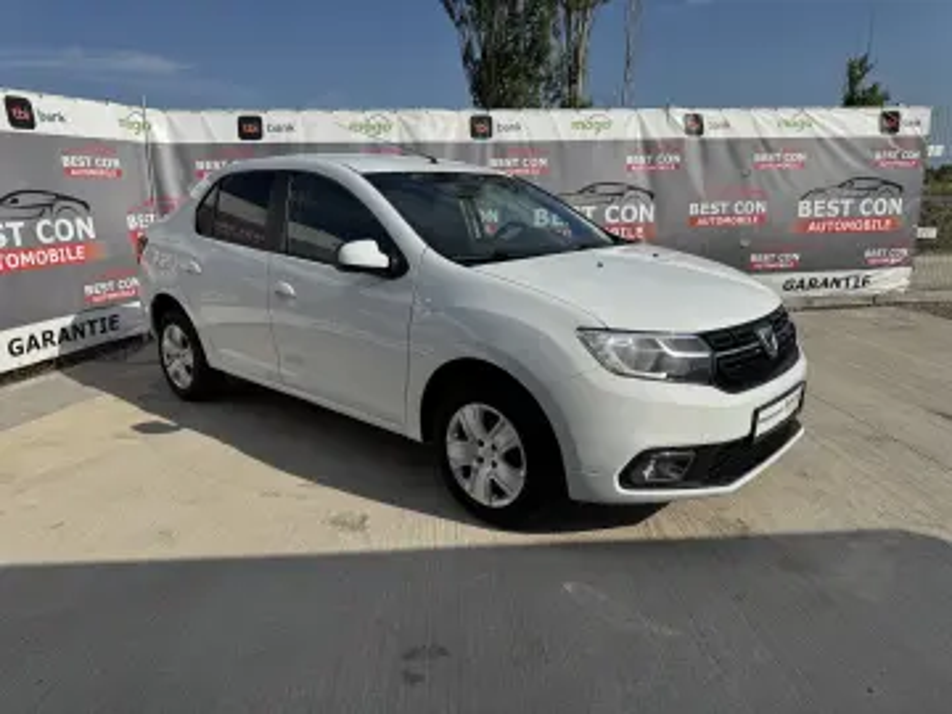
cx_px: 476
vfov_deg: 56.8
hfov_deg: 71.6
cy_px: 357
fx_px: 660
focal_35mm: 24
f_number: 1.78
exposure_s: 1/10417
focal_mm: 6.76
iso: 80
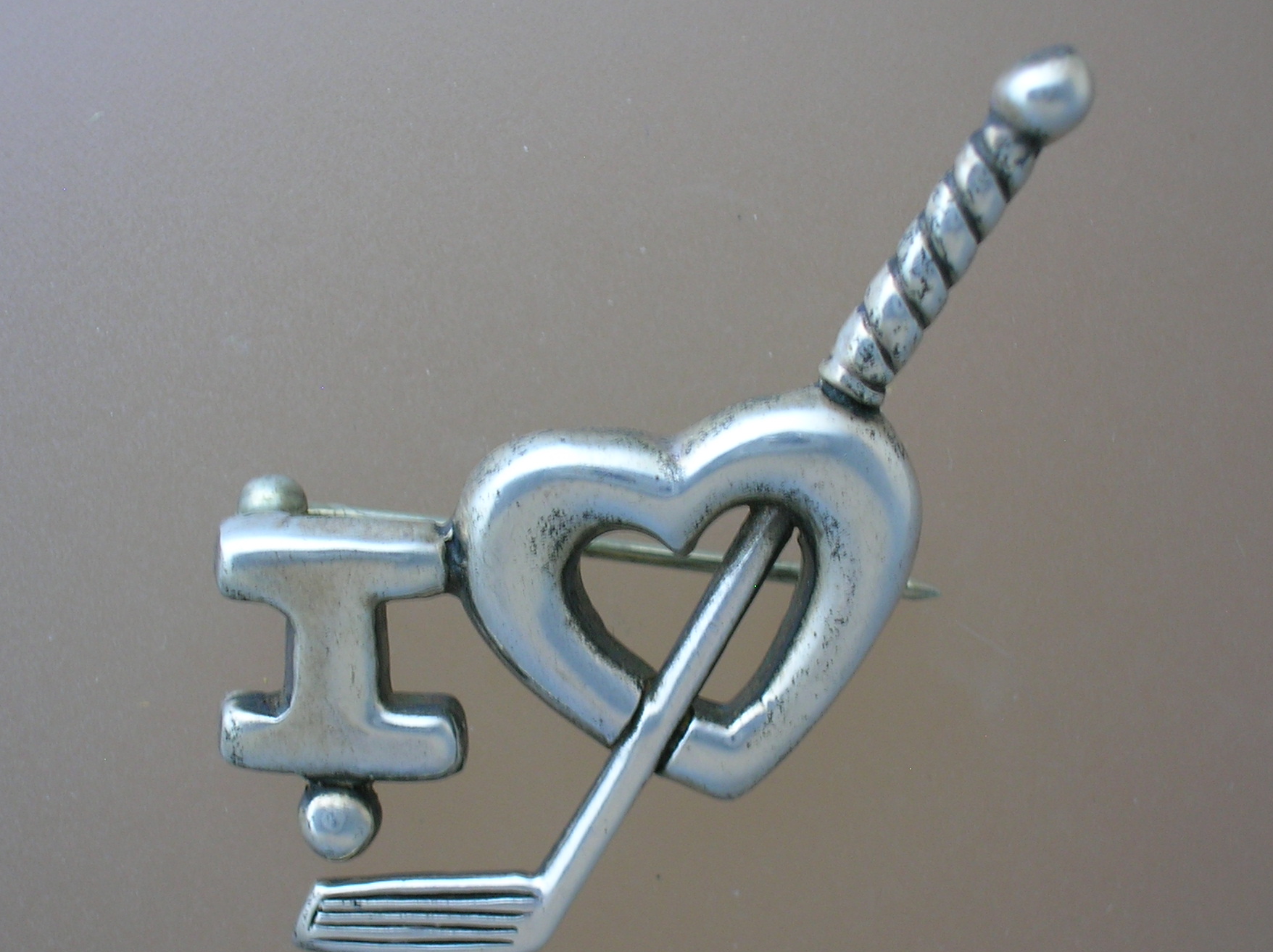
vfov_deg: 17.1
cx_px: 609
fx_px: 3160
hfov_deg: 22.8
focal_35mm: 86
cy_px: 567
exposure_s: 1/4.4
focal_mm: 11
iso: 50
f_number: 3.8
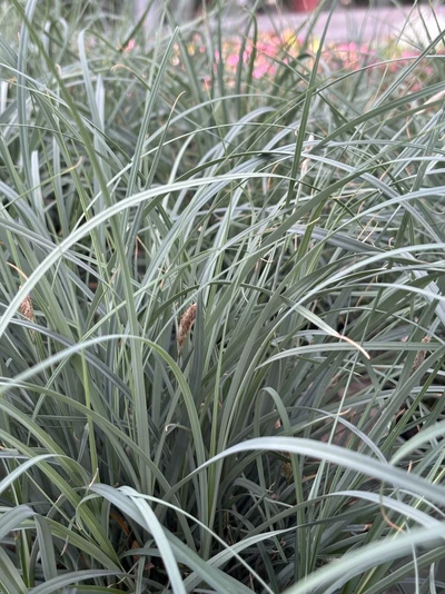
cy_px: 297
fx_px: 892
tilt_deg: -21.2
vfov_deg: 36.8
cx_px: 222
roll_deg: -3.2
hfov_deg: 28.0
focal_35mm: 52
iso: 25
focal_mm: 5.96
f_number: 1.6
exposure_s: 1/100
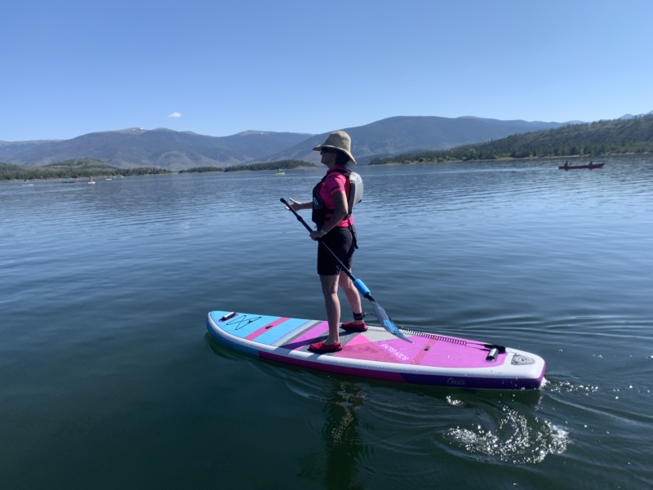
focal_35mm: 26
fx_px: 490
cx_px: 326
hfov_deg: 67.3
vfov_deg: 53.1
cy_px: 245
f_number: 1.8
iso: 25
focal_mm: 4.25
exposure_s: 1/2208
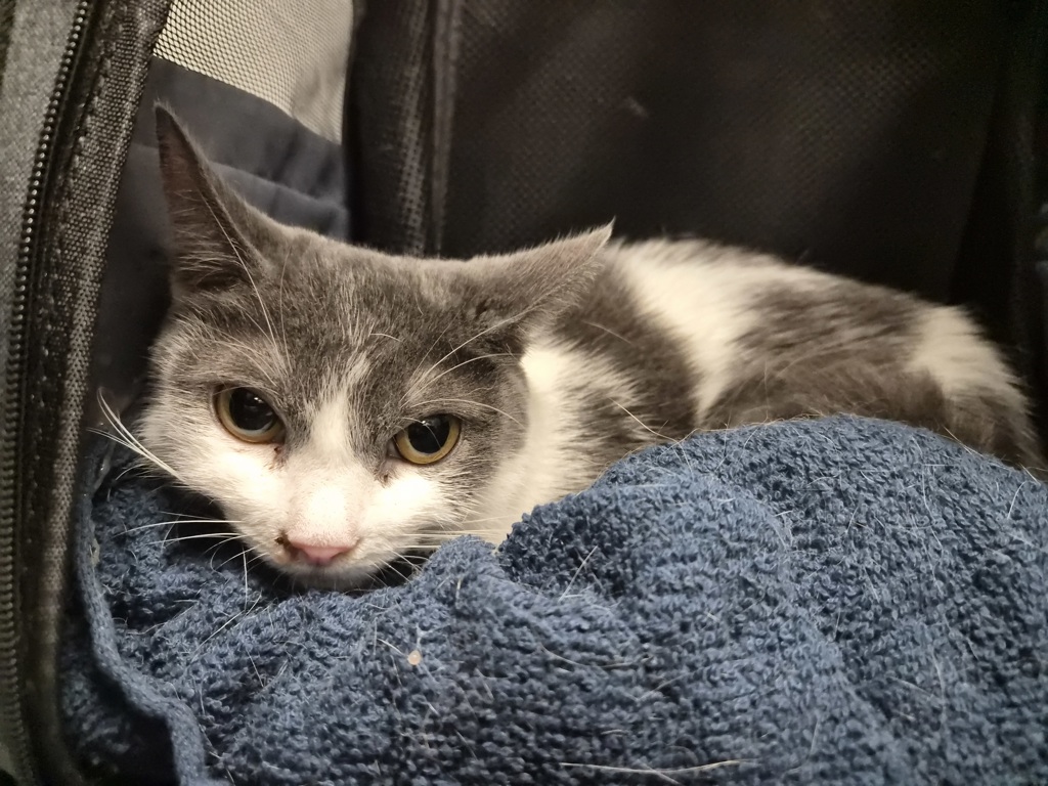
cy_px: 393
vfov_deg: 58.9
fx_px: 696
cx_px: 524
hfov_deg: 73.9
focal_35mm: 23
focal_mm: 5.4
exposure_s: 1/120
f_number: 1.8
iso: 1600
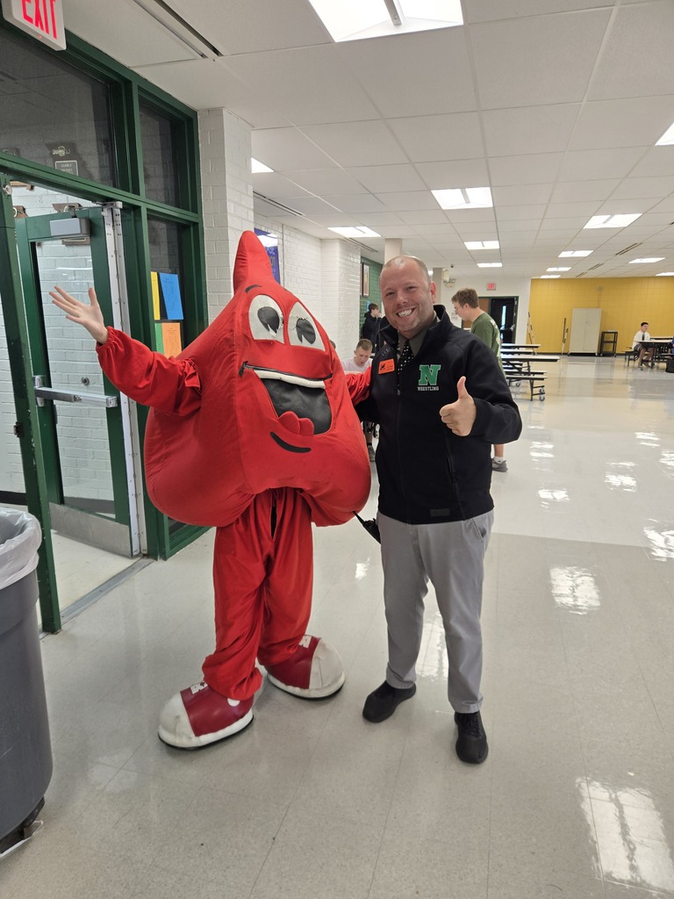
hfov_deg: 58.9
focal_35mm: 23
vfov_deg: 73.9
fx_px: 597
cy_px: 450
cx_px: 337
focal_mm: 5.4
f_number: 1.8
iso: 64
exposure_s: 1/120
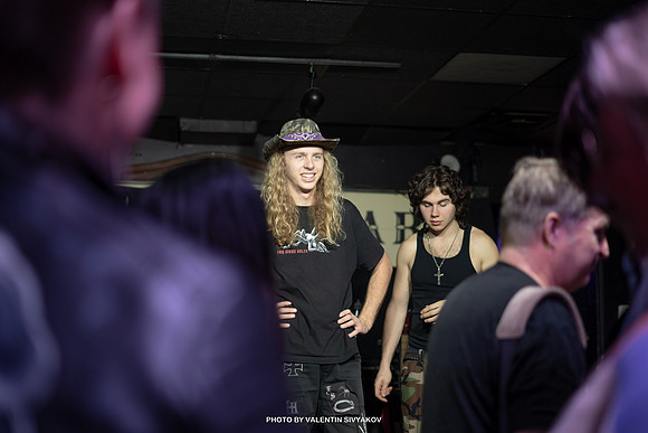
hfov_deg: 37.6
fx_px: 951
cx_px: 324
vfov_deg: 25.6
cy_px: 216
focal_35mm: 53
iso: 160
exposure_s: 1/125
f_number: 1.8
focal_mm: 50
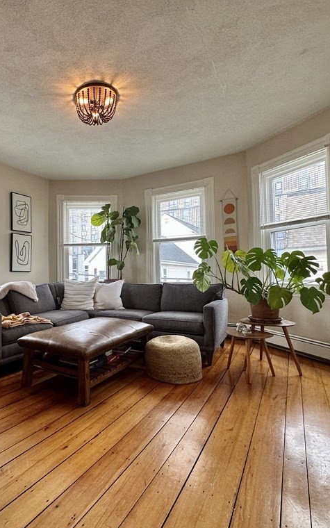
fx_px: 288
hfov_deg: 56.9
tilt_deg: +1.2
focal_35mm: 20
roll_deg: +0.5
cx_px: 86
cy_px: 266
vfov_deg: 85.1
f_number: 2.2
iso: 125
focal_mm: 2.22
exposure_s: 1/120
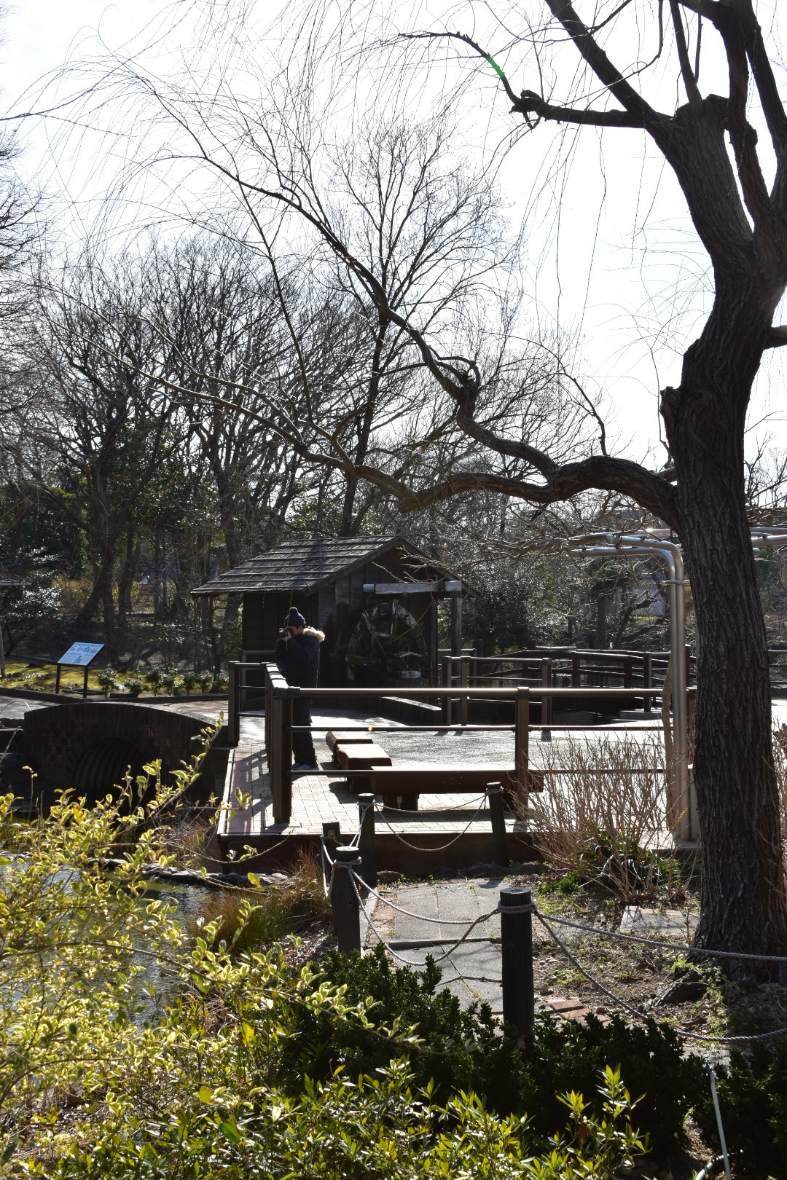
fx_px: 1377
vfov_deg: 46.4
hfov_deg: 31.9
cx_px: 394
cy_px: 590
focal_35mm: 42
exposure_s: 1/320
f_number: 10
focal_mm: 28
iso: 250
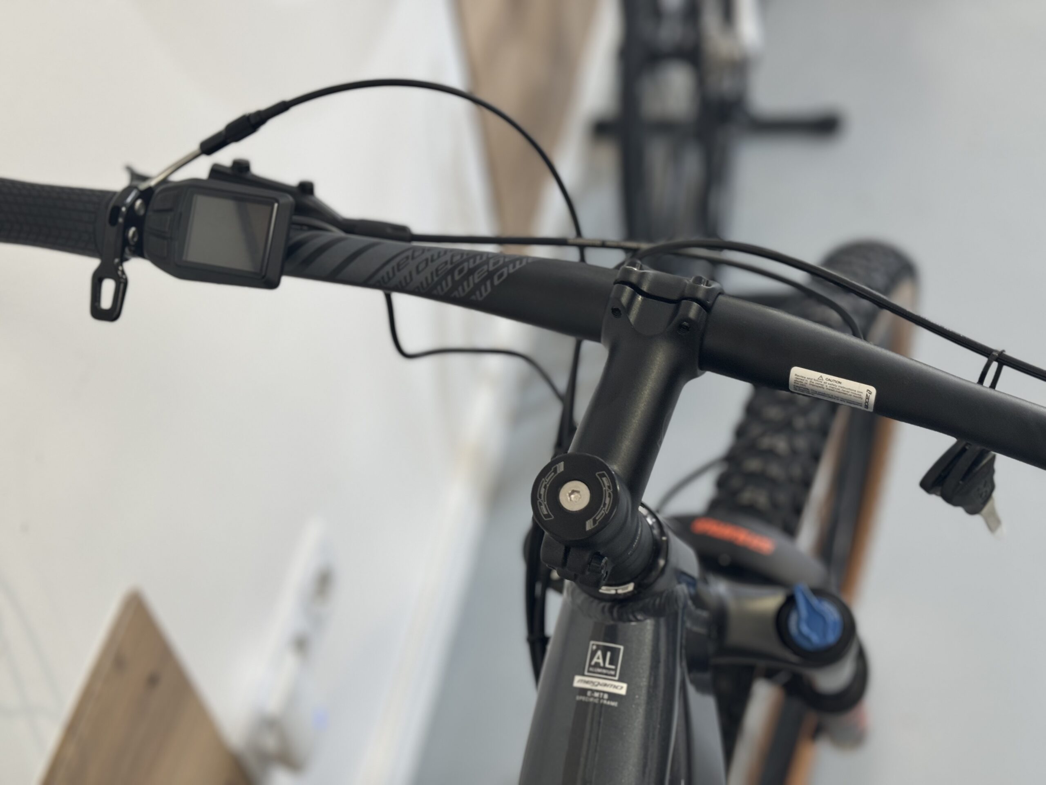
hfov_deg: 39.7
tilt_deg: -49.4
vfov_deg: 30.3
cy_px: 392
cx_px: 523
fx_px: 1450
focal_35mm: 48
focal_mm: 6.76
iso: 64
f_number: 1.78
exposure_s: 1/100
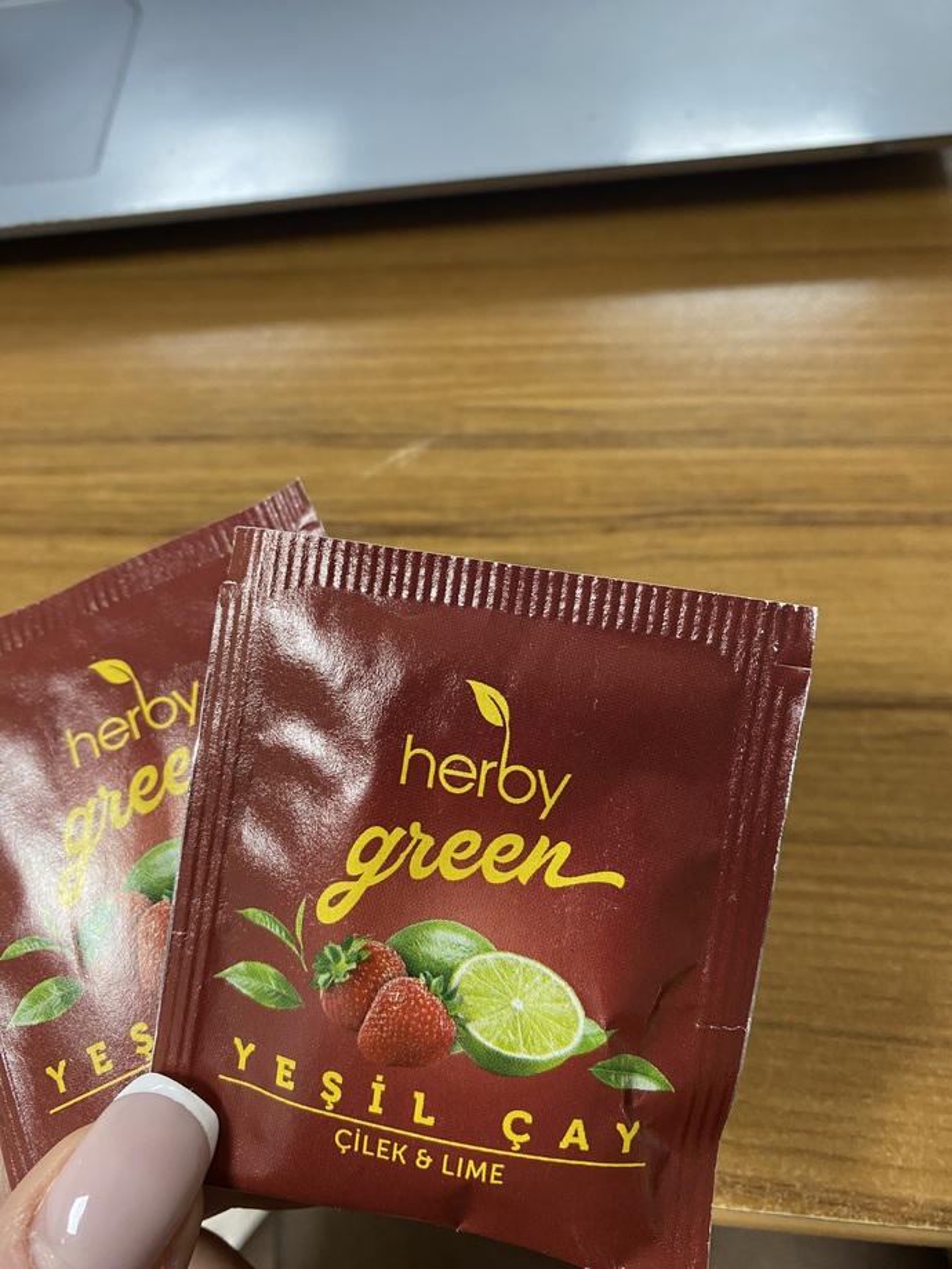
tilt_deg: -63.1
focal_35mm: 25
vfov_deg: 69.4
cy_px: 634
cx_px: 476
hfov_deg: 54.9
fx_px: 917
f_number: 1.8
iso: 125
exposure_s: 1/50
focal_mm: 4.25
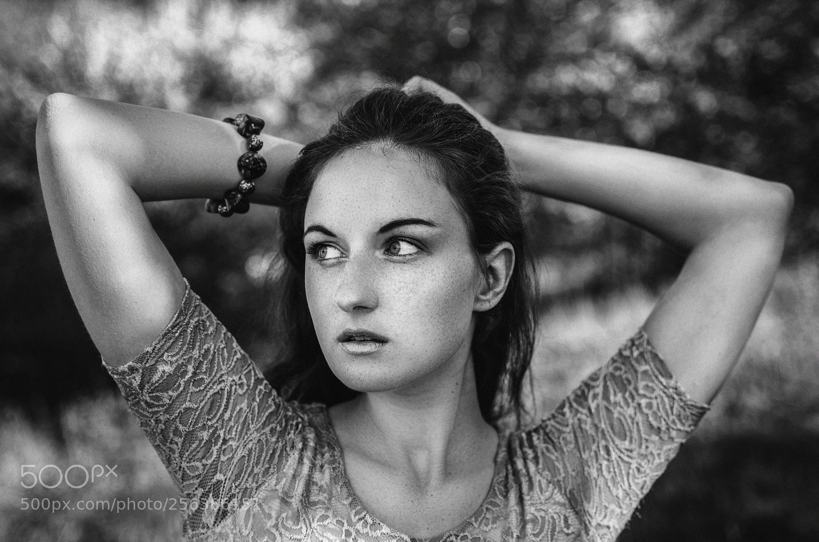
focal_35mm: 54
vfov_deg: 25.2
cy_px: 269
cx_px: 405
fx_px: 1215
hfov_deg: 37.3
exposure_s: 1/640
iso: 100
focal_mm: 35
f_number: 2.2
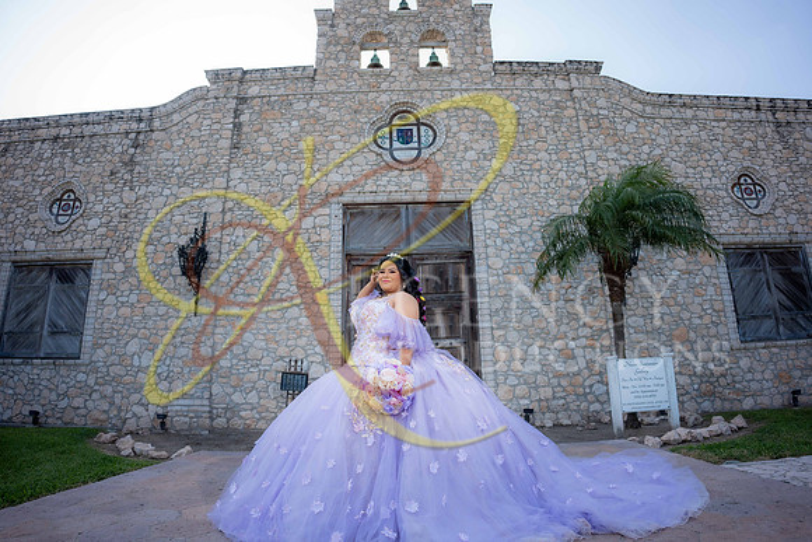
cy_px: 271
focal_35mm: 20
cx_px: 406
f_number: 2.8
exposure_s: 1/800
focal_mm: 20
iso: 125
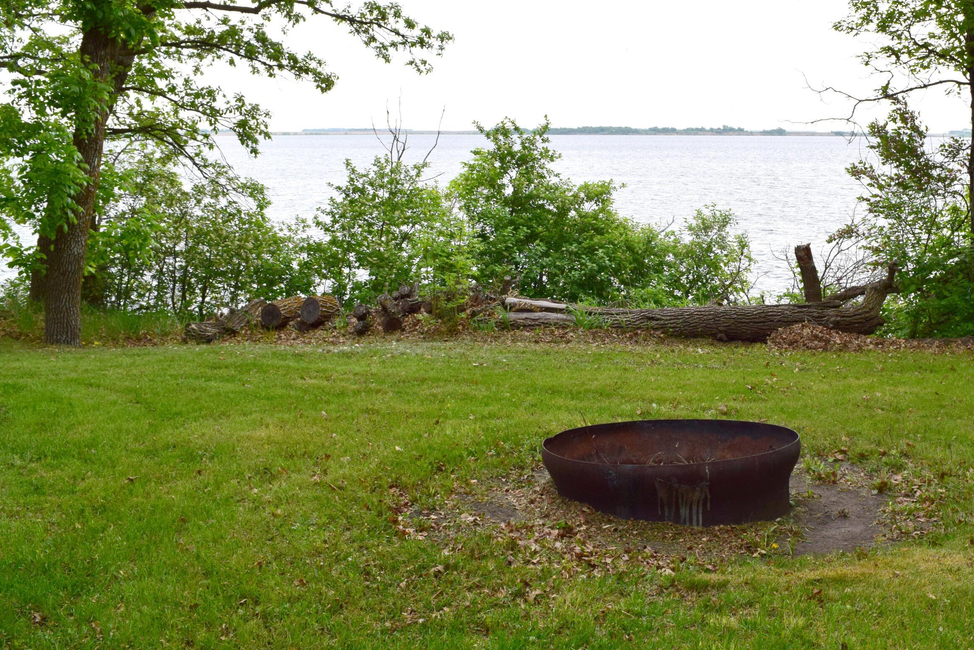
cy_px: 277
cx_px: 627
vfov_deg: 37.8
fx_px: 947
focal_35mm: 35
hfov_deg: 53.6
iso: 400
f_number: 10
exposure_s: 1/200
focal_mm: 18
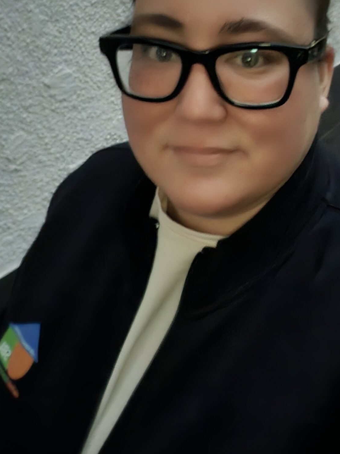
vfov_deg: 43.0
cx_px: 218
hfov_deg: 33.4
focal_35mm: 43
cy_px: 135
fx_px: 563
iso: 3200
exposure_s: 1/13
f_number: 2.4
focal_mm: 3.21
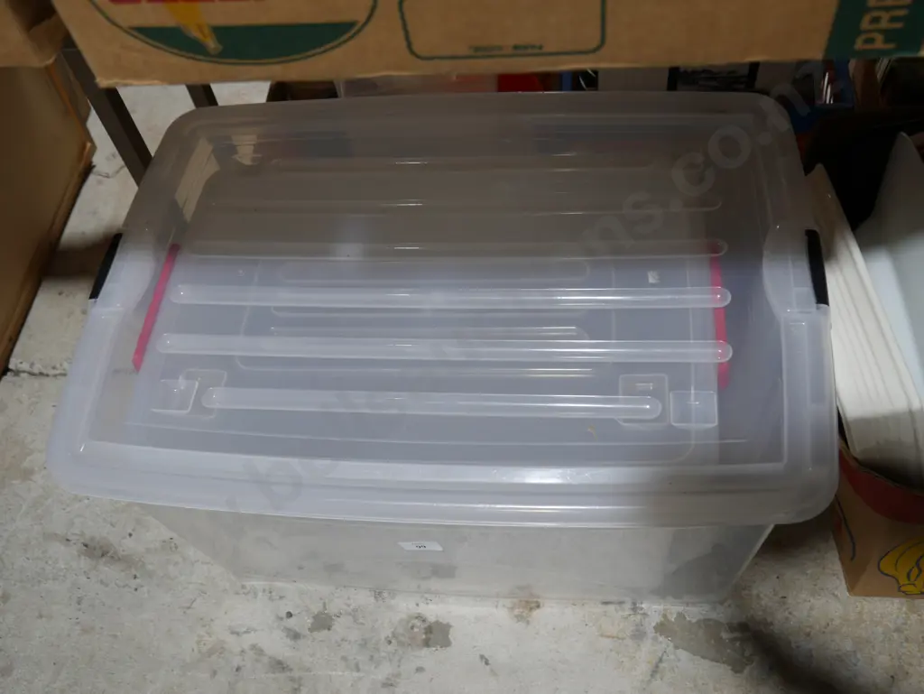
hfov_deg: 53.9
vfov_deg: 41.8
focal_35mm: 34
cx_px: 462
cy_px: 347
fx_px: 908
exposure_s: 1/60
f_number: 4
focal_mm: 17
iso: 200
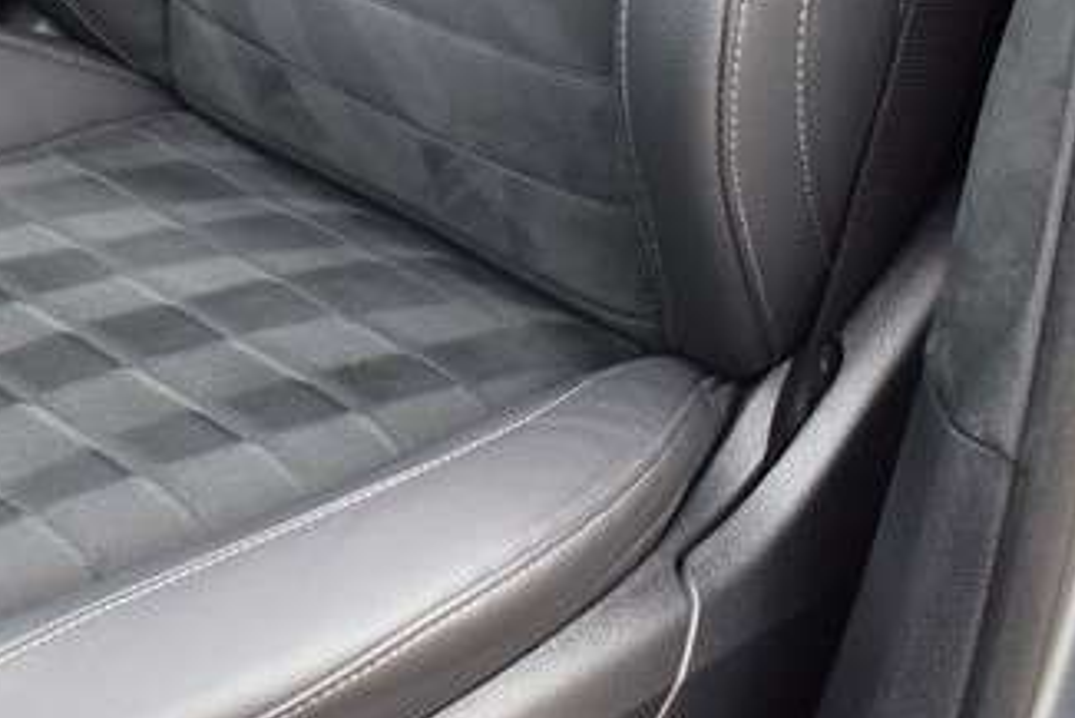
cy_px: -156
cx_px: -79
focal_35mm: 85
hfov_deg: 22.7
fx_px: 2539
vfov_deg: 15.5
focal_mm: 18
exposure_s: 1/100
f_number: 5
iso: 400
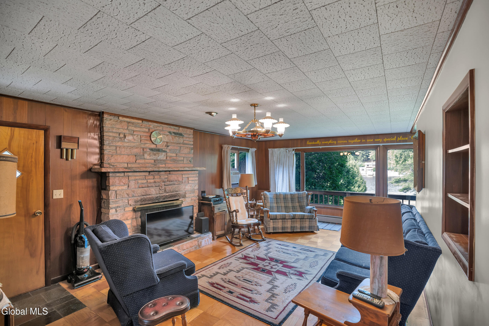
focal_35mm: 16
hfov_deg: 96.7
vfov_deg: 73.8
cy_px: 163
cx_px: 244
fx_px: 217
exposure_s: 1/13
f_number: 4
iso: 250
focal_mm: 16
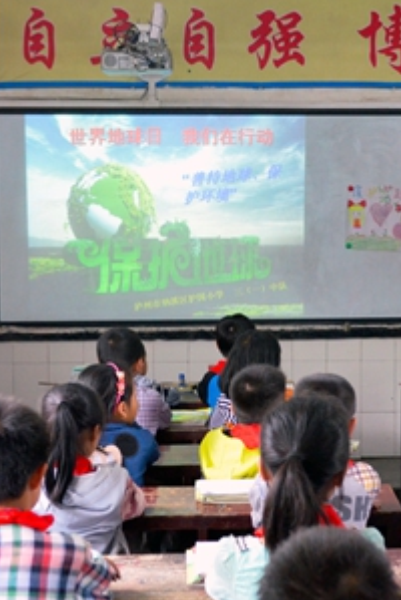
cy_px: 294
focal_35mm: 80
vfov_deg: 25.3
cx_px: 301
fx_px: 1333
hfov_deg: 17.0
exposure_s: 1/60
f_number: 5
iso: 3200
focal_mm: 32
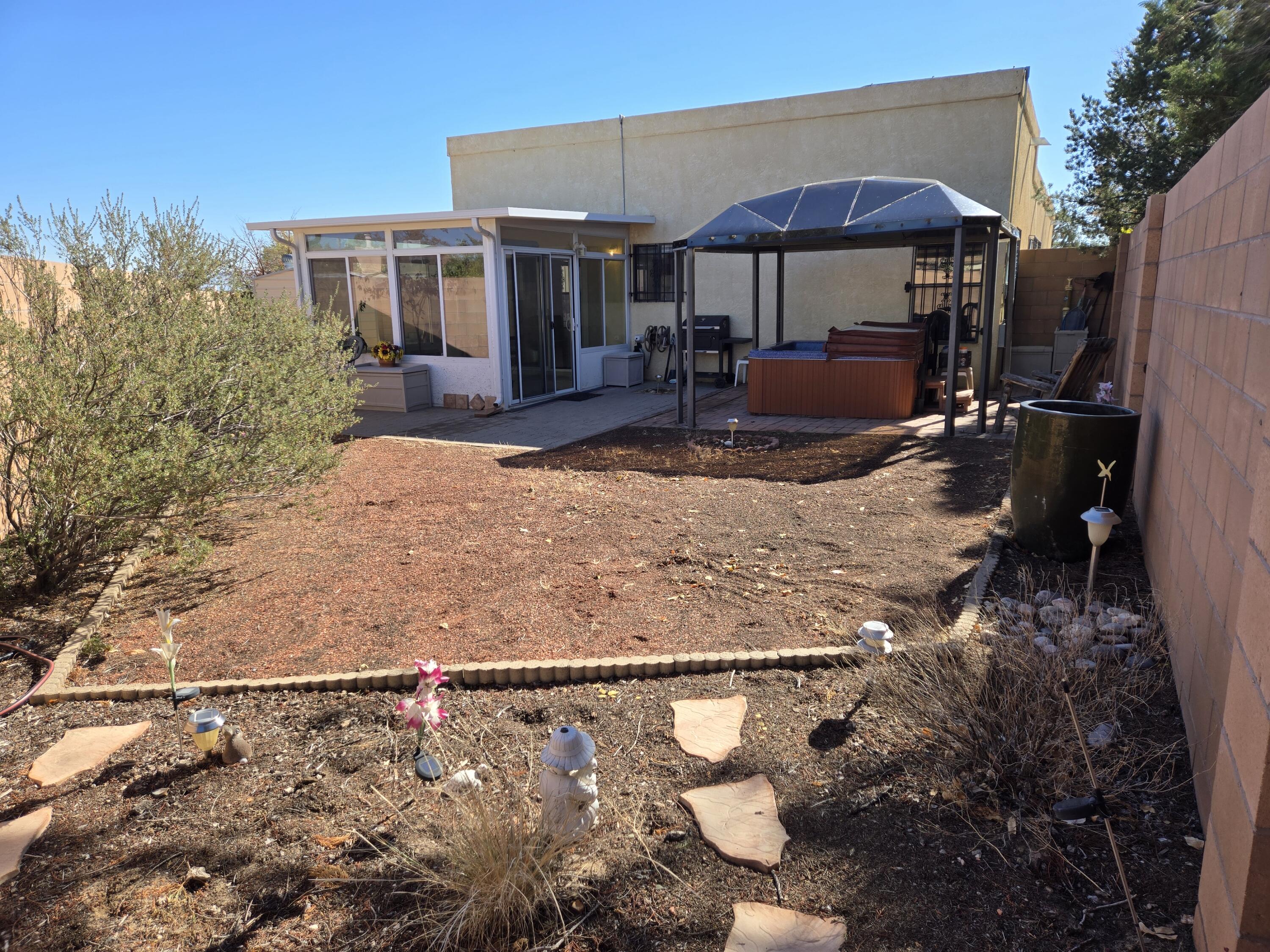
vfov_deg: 58.9
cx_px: 635
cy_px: 476
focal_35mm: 23
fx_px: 844
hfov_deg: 73.9
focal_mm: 5.4
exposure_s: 1/1170
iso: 25
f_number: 1.8
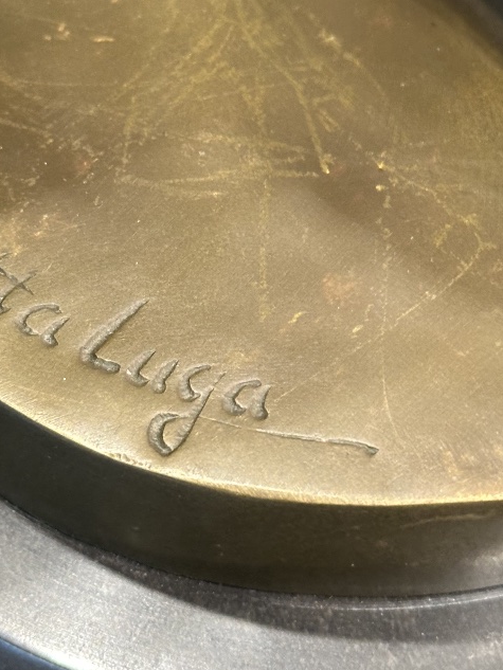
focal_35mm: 91
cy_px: 220
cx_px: 169
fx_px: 1762
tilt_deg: -55.9
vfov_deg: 21.4
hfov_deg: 16.2
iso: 320
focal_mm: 6.86
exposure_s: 1/33
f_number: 1.78
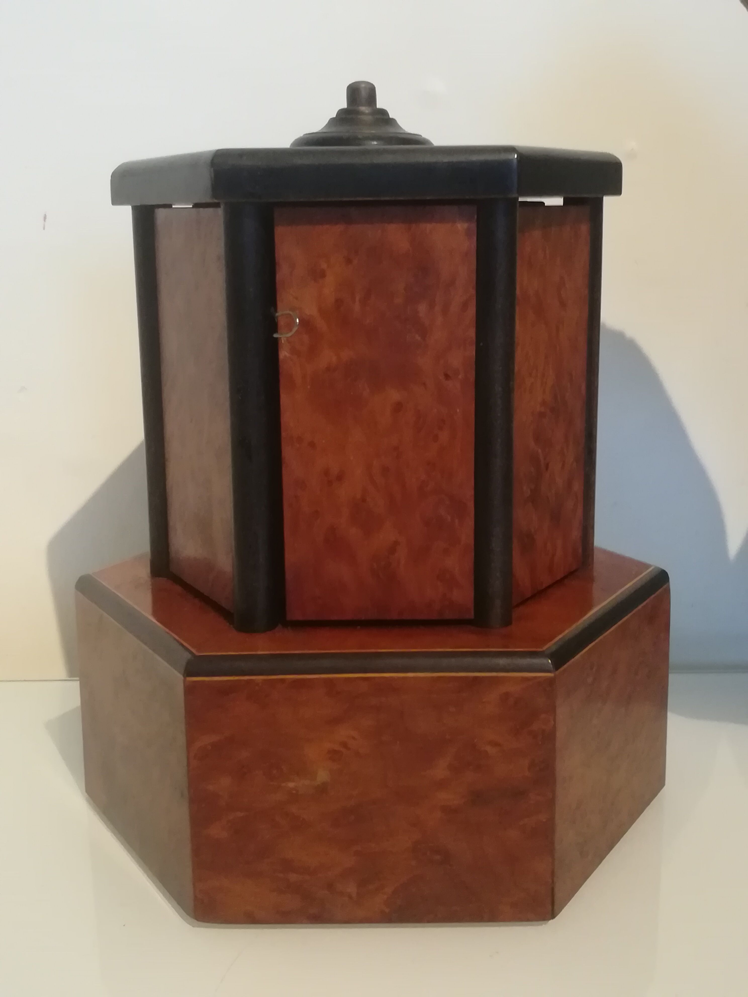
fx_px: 1210
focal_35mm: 42
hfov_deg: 34.3
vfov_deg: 44.8
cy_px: 498
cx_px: 374
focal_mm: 3.83
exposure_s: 1/25
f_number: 2.2
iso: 500
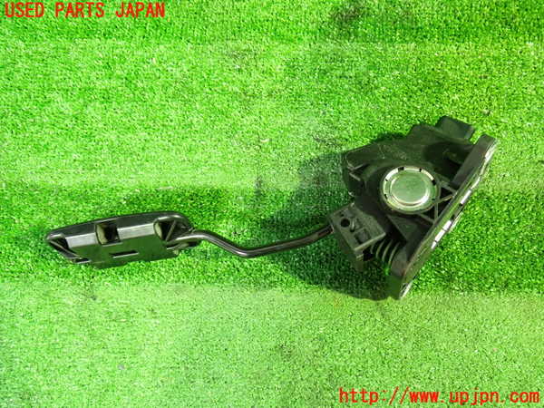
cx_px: 272
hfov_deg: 60.0
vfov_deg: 46.8
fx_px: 471
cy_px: 204
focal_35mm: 30
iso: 800
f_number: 2.3
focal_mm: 5.4
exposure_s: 1/20
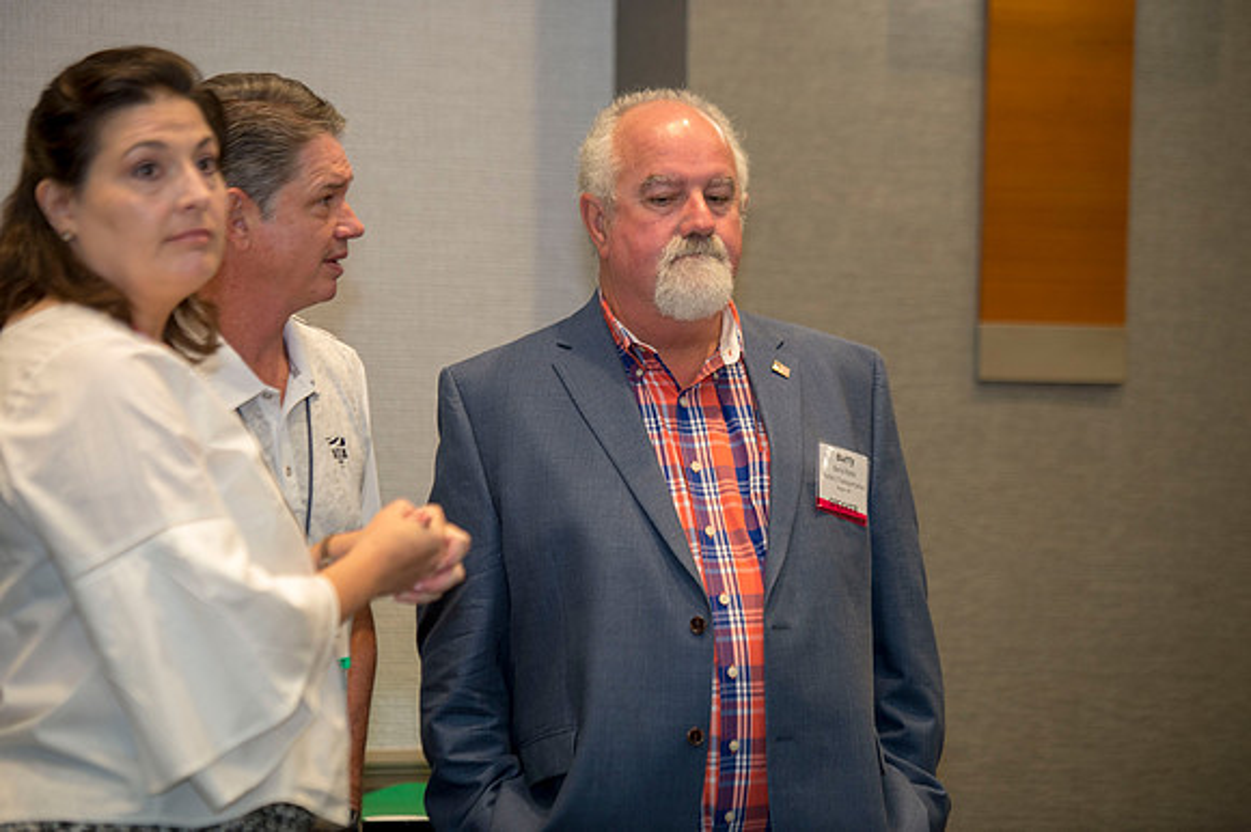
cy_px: 416
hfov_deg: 15.2
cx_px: 626
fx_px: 4688
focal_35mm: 135
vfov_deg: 10.1
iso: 1600
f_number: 2.8
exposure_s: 1/160
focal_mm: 135
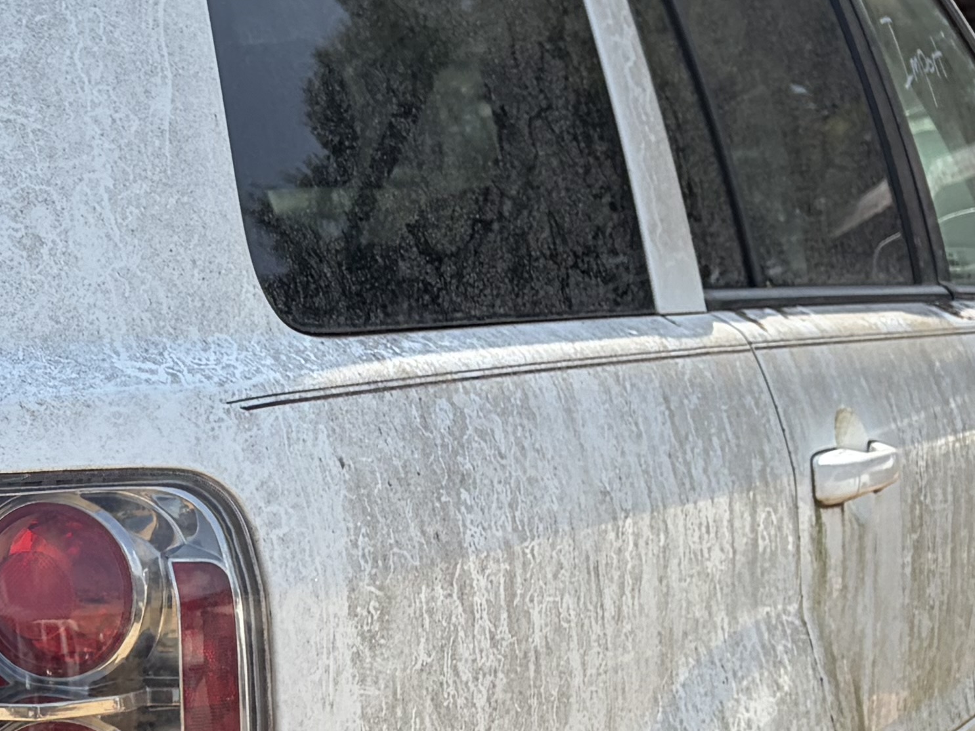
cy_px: 543
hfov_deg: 18.4
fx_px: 2817
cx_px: -247
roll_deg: +0.6
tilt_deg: -5.2
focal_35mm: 100
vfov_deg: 14.7
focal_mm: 5.96
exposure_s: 1/3448
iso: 64
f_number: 1.6
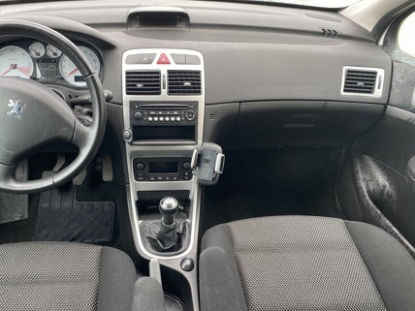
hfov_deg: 58.0
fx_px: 372
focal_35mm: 31
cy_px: 175
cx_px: 170
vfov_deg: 45.3
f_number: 1.8
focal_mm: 4.25
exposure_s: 1/121
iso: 80
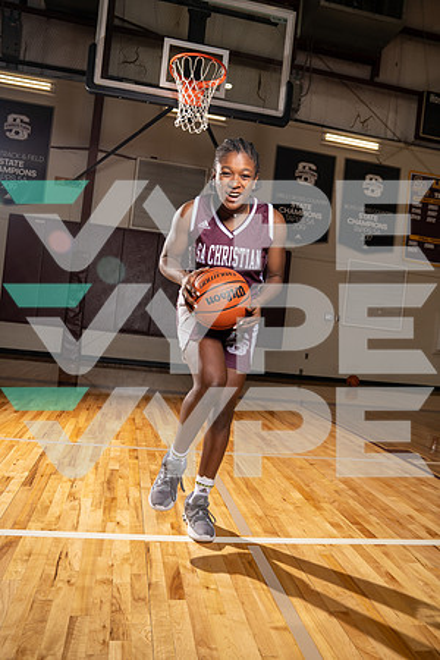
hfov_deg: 47.9
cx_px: 220
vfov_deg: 67.4
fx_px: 495
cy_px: 330
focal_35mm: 27
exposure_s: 1/250
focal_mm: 27
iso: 200
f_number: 5.6
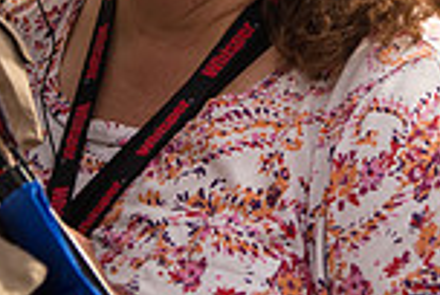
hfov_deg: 11.2
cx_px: 376
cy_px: -250
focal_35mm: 183
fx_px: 2241
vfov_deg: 7.3
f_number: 2.8
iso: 200
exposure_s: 1/3200
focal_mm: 48
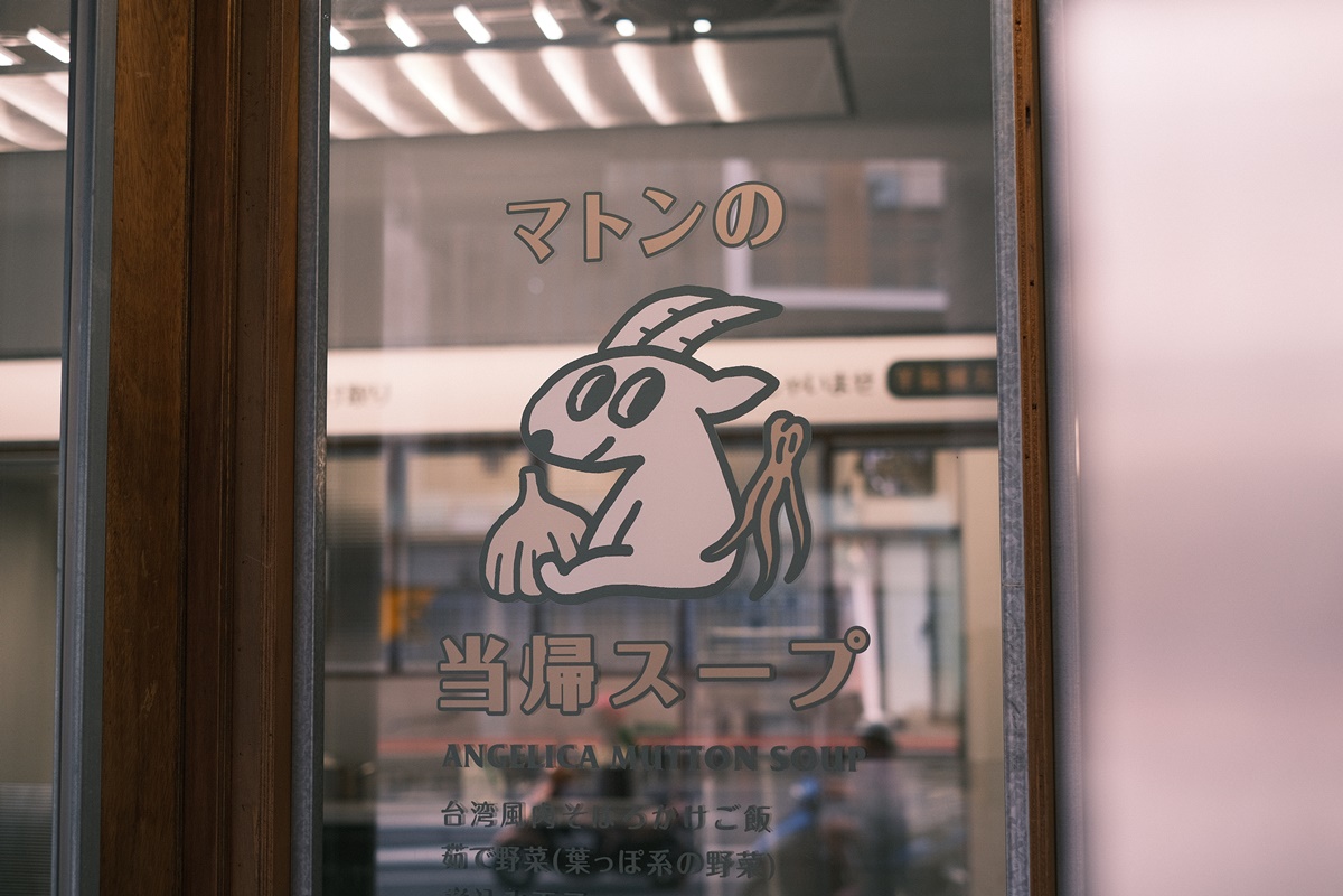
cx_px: 672
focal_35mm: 53
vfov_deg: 25.5
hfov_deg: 37.5
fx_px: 1977
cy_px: 448
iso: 320
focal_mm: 35
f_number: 2
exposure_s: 1/550
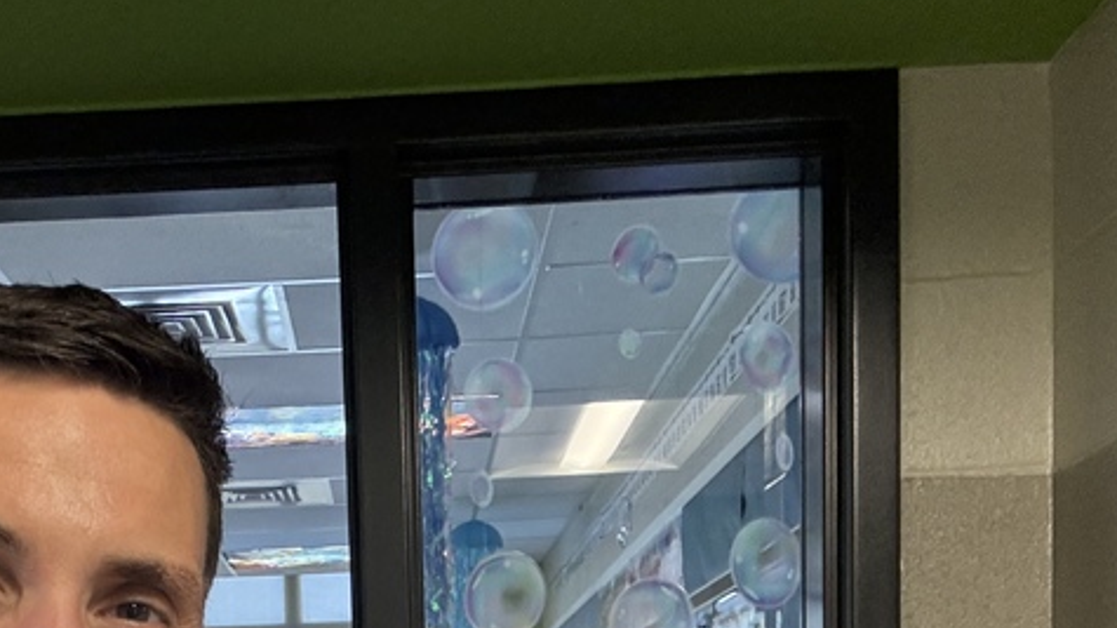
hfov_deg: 38.0
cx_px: 353
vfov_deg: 19.8
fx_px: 1599
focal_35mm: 54
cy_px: 889
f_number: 1.9
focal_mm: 2.69
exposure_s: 1/58
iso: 250
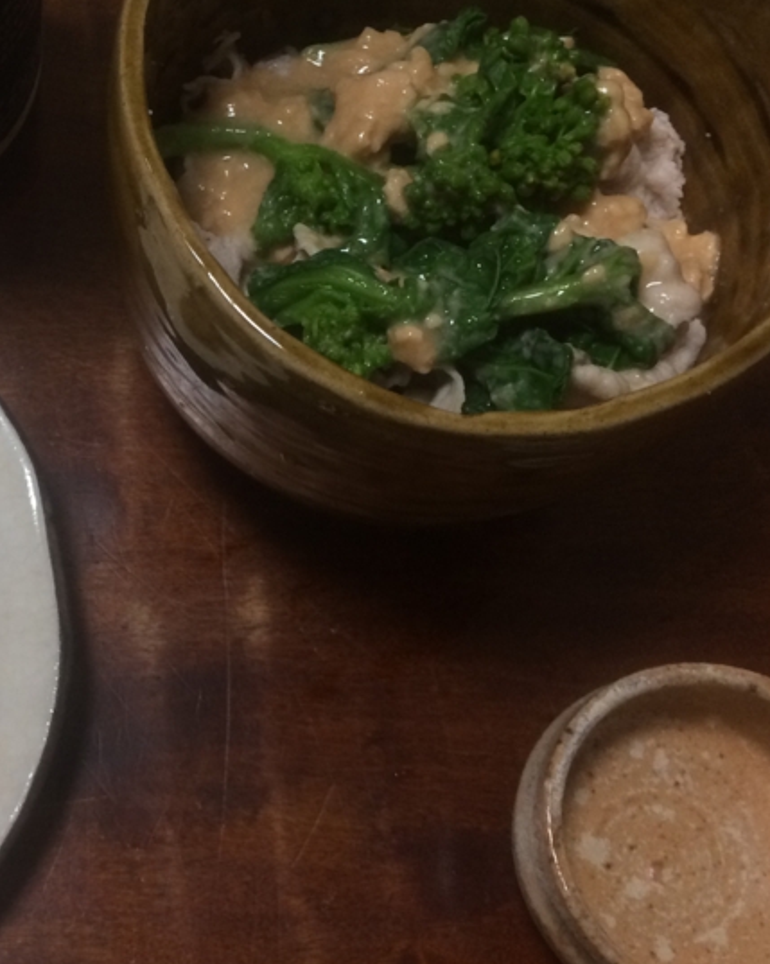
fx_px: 1540
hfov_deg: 27.0
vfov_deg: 34.8
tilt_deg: -67.1
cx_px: 61
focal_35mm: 54
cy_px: 470
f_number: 2.2
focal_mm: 4.15
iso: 125
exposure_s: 1/30
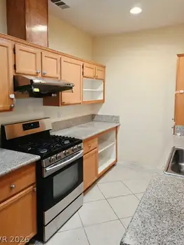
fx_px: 184
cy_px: 107
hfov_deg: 53.0
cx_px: 94
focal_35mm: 26
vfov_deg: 67.1
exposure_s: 1/120
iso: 640
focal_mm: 6.3
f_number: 1.7
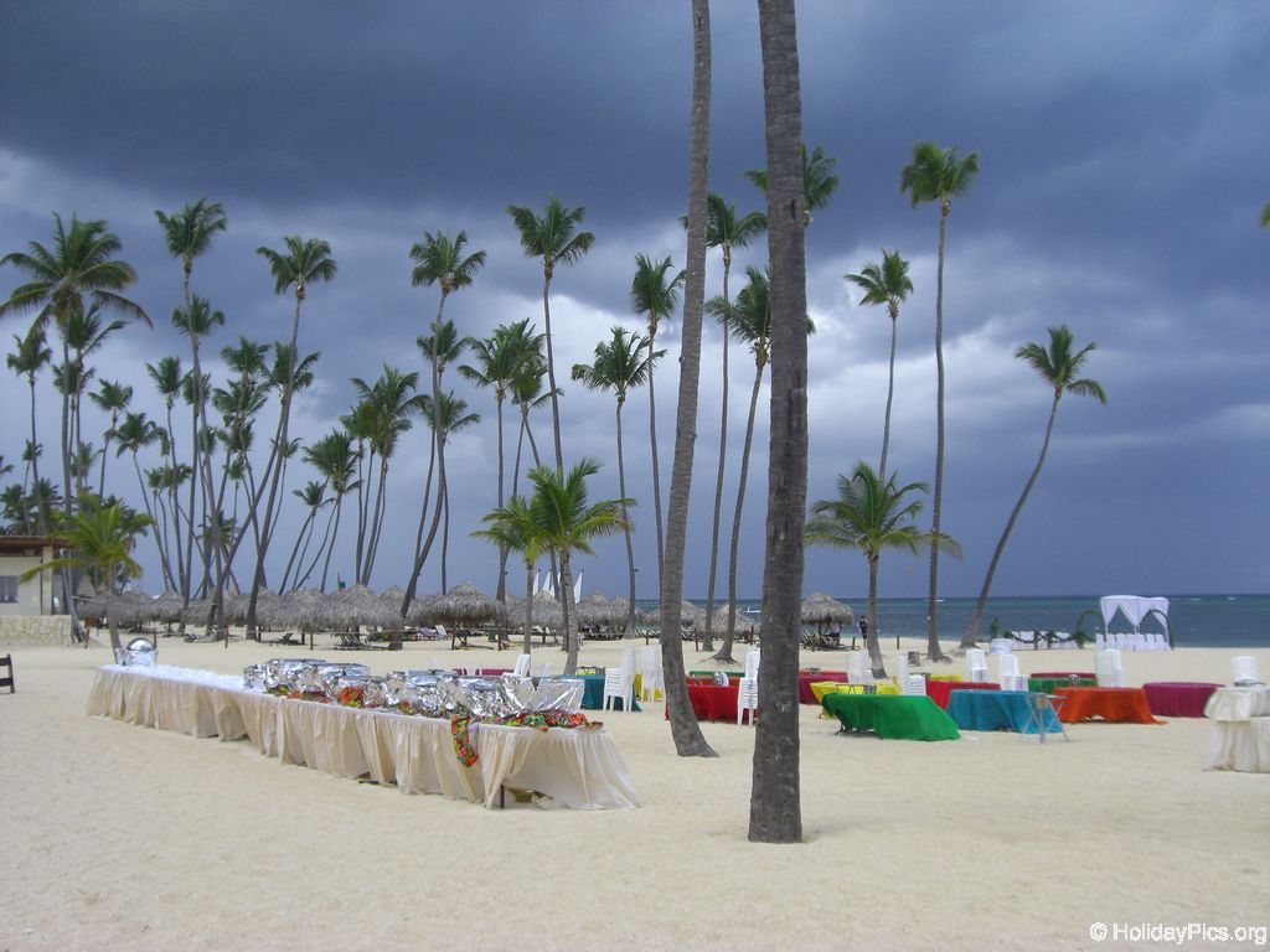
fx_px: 1394
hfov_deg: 49.0
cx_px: 635
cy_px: 476
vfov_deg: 37.7
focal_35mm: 38
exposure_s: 1/125
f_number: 8
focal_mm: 6.2
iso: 64
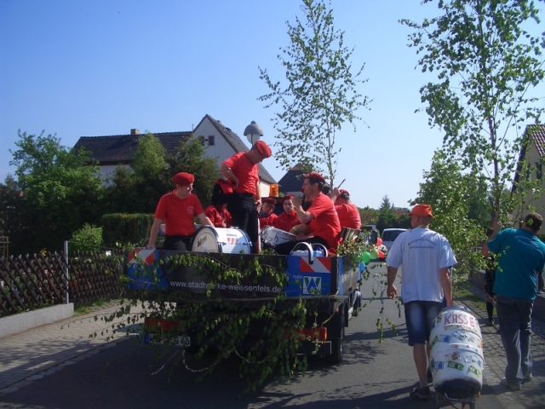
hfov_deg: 52.6
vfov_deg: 40.7
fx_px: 551
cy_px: 204
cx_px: 272
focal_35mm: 35
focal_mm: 5.8
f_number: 4.3
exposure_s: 1/640
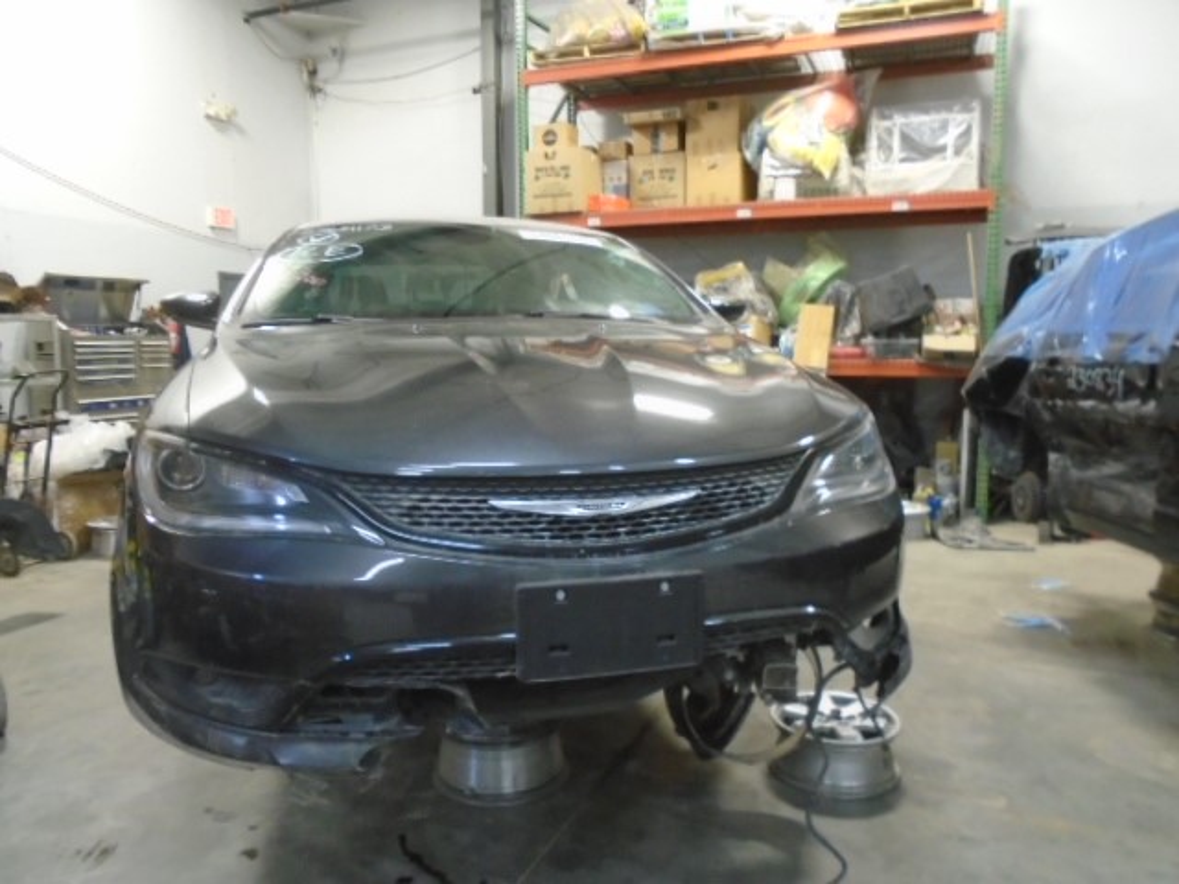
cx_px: 590
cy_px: 442
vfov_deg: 53.1
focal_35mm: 26
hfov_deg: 67.3
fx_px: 886
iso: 400
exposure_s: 1/15
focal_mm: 4.6
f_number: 3.2
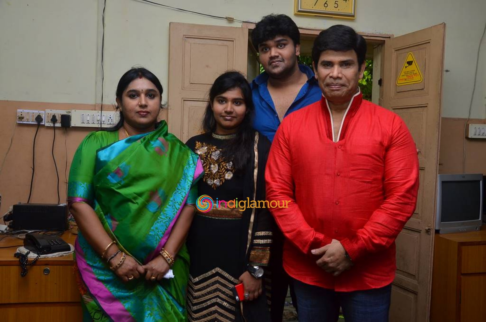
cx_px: 243
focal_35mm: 33
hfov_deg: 57.3
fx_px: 445
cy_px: 161
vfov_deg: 39.8
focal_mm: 22
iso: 800
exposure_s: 1/125
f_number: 7.1
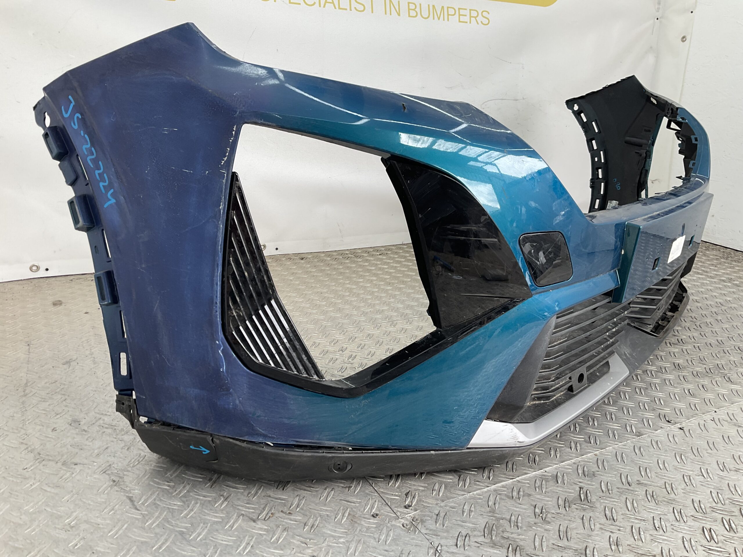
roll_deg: -4.2
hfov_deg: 61.7
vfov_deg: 48.2
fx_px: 622
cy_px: 278
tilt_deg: -18.4
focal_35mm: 29
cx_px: 372
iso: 16
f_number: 1.8
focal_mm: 3
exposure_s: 1/105
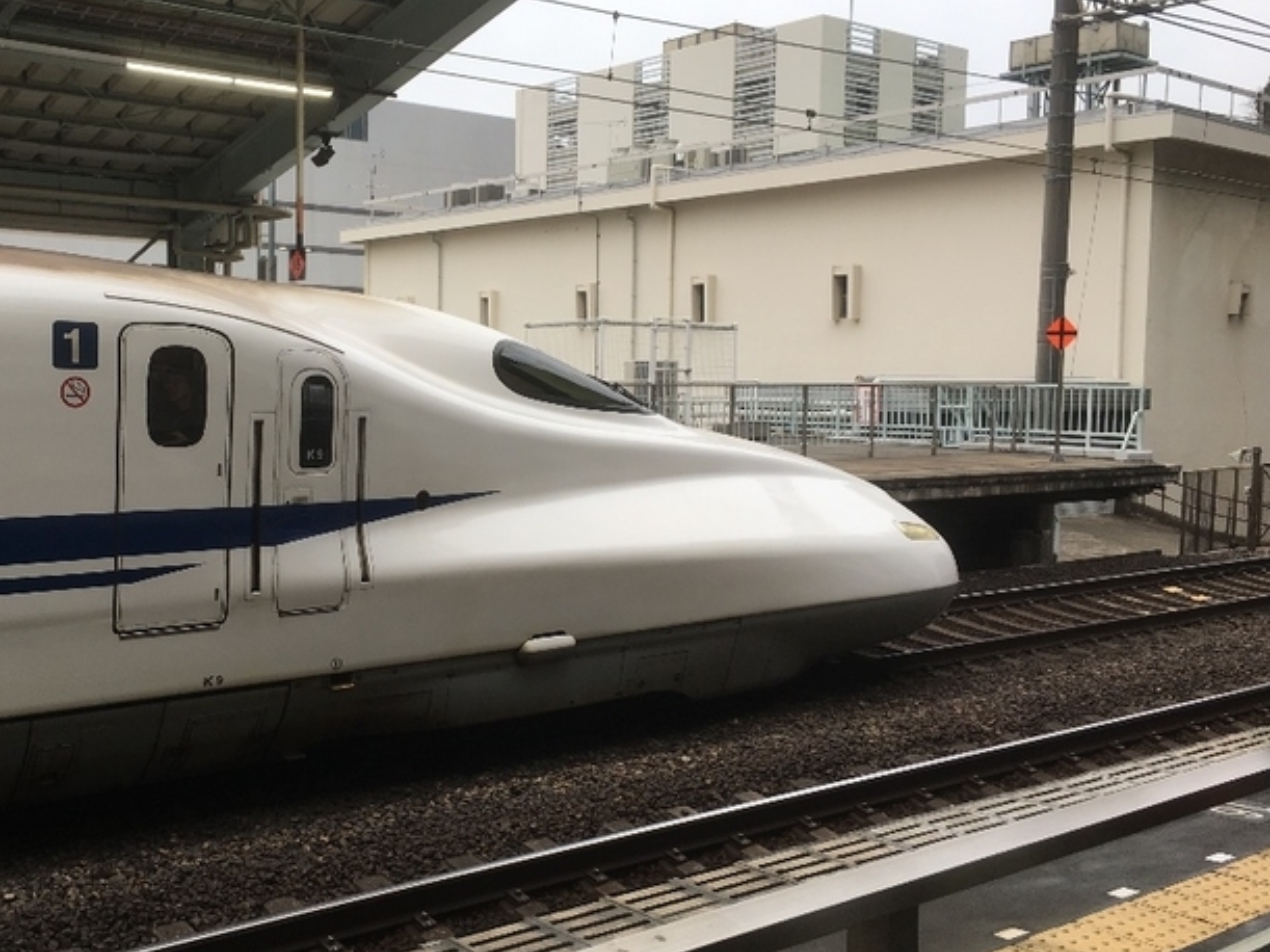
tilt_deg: -3.4
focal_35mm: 38
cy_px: 478
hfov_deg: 48.4
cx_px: 449
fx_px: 1394
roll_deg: -1.2
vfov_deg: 37.7
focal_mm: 4.15
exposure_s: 1/124
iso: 25
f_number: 2.2
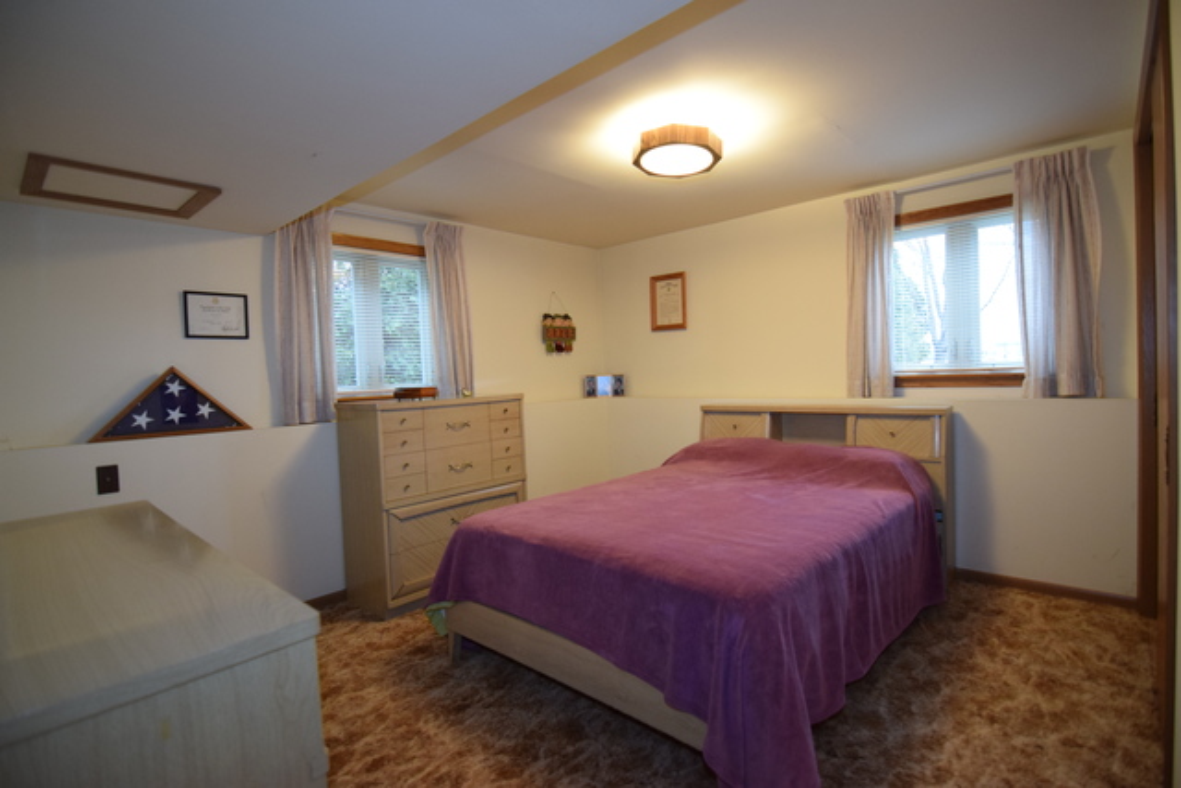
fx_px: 541
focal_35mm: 16
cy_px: 394
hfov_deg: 95.0
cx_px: 590
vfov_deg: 72.1
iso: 1000
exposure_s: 1/60
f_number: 2.8
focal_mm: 11
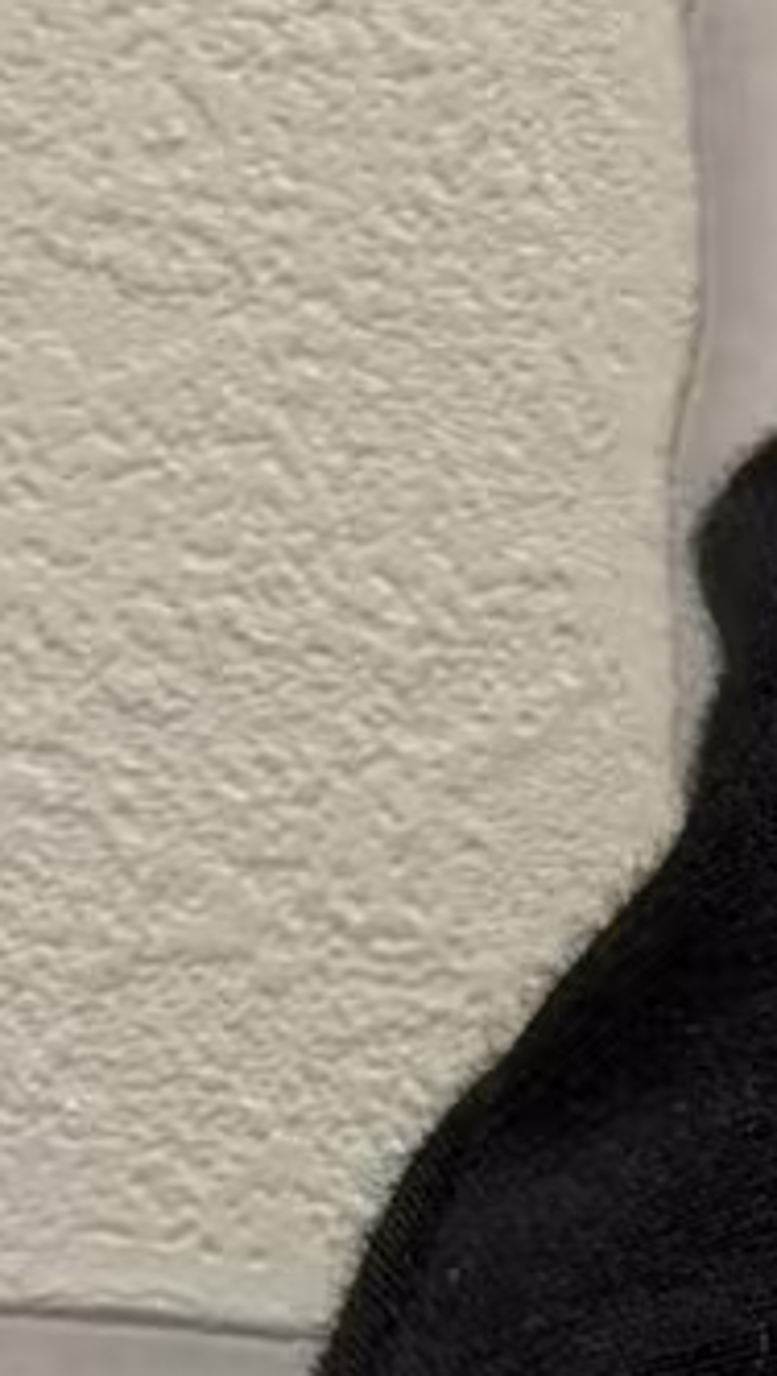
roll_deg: -1.2
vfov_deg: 8.2
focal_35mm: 251
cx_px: 2174
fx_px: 9168
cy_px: 2591
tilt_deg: -1.4
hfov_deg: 4.7
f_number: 1.78
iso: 64
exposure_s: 1/100
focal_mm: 6.76
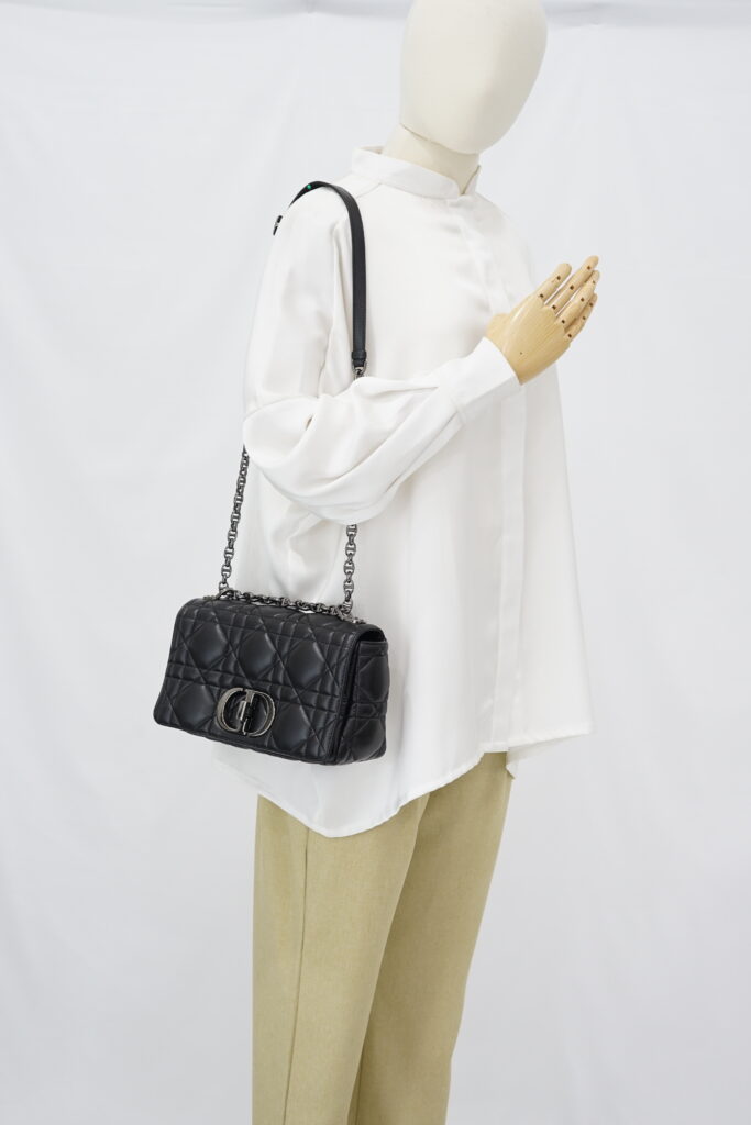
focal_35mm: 50
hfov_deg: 27.0
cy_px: 562
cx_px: 376
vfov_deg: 39.6
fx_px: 1564
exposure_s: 1/10
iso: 640
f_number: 6.3
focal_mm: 50
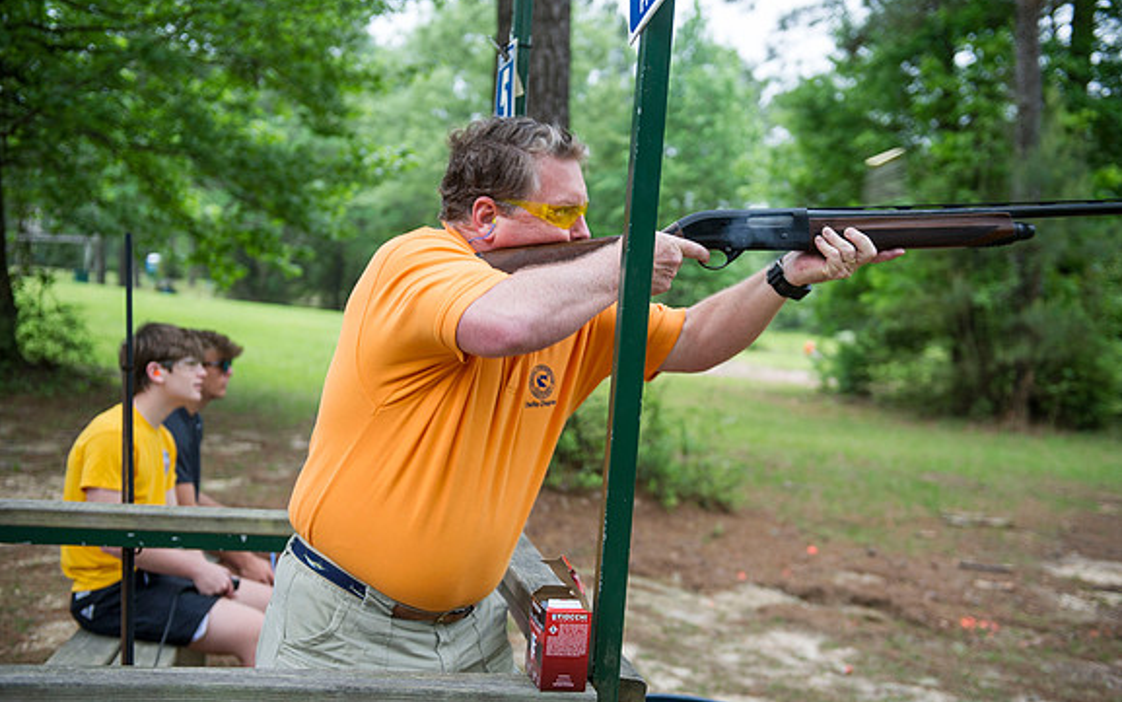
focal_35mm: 43
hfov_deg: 46.2
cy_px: 348
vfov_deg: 29.9
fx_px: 1315
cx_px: 562
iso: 640
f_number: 3.2
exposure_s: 1/80
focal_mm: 42
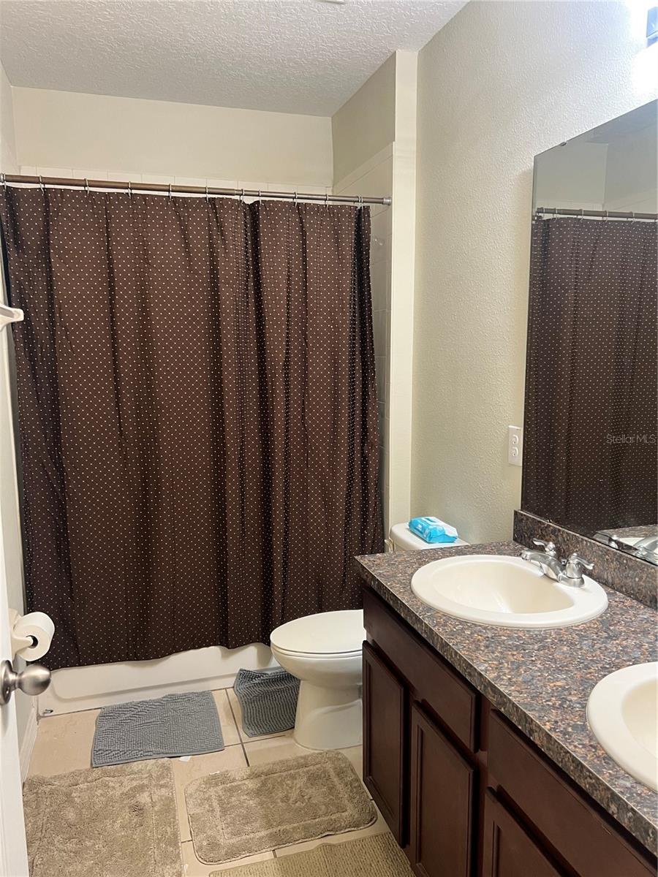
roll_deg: +1.2
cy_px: 438
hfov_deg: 53.1
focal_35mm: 26
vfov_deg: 67.3
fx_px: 659
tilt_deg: -7.0
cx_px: 329
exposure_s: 1/60
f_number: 1.5
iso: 200
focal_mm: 5.7
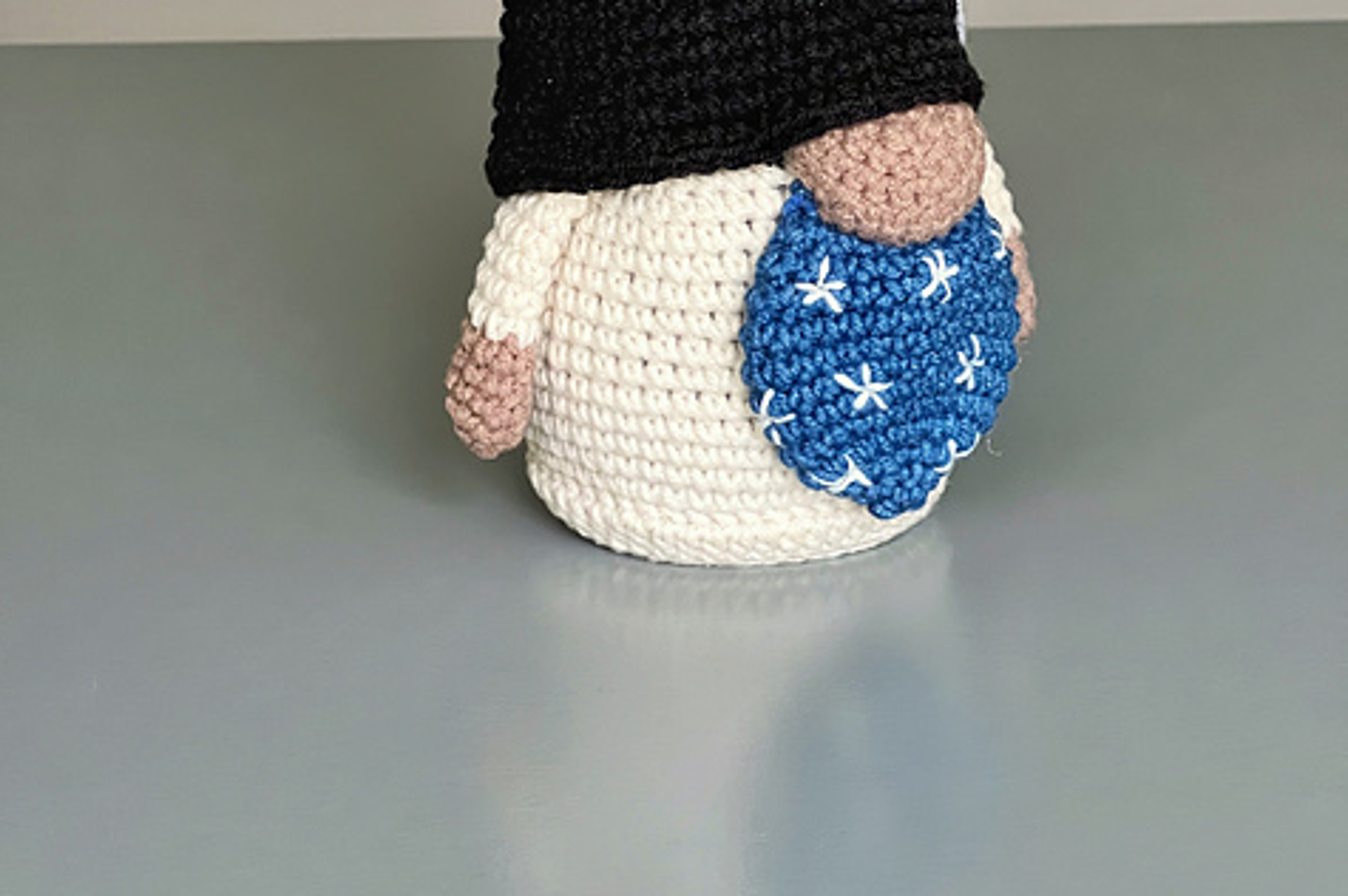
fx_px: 4041
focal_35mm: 108
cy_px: 37
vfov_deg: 12.5
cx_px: 670
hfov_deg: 18.9
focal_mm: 9
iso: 320
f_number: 2.8
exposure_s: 1/60
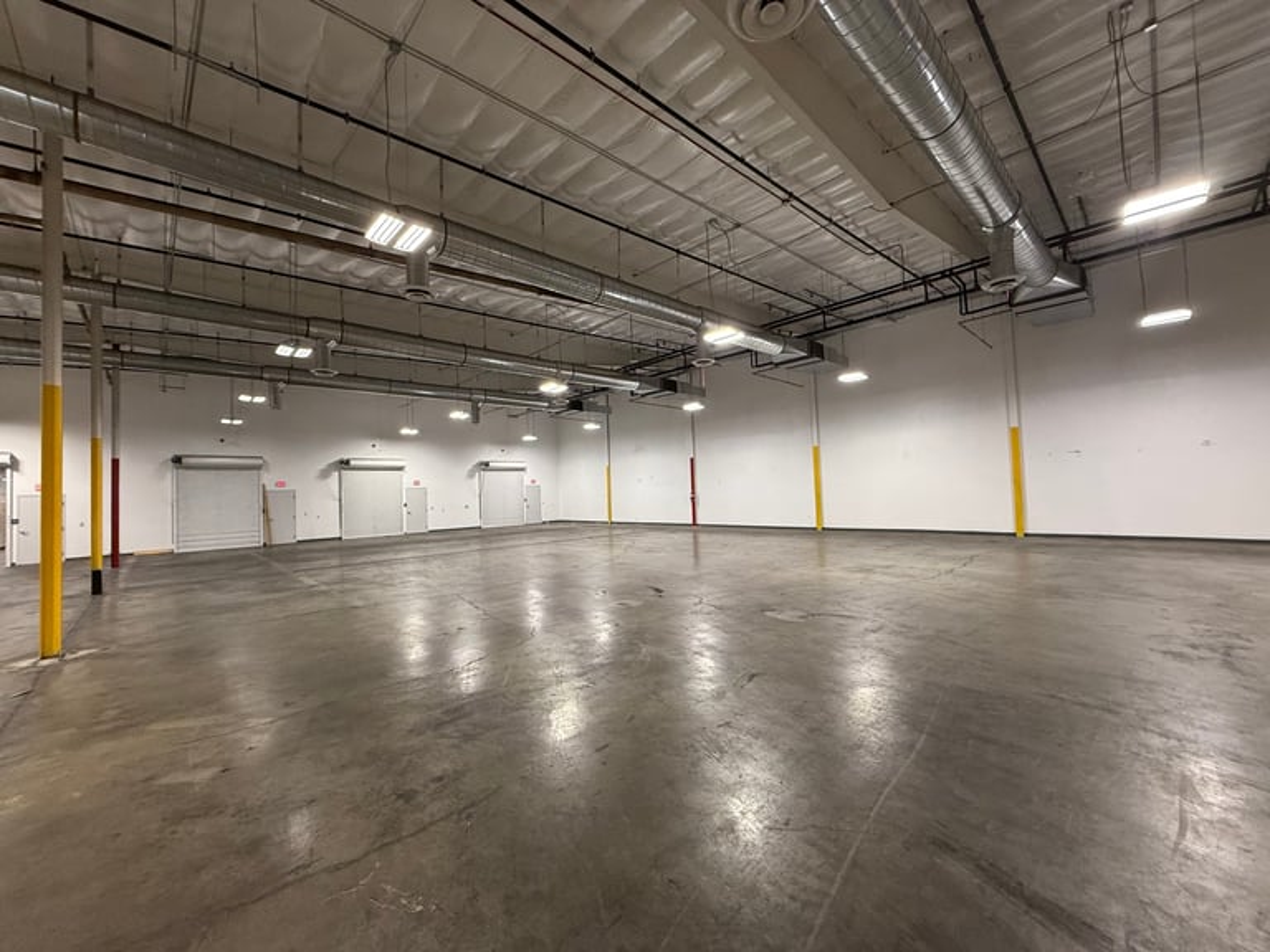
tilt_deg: +2.0
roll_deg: +1.6
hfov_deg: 102.1
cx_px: 635
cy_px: 476
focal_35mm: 14
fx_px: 514
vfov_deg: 85.7
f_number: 2.2
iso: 250
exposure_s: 1/120
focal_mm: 2.22
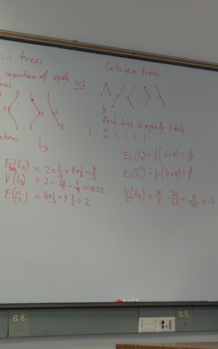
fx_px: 1151
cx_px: 100
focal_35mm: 121
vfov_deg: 17.2
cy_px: 175
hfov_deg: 10.8
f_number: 3.4
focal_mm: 18.9
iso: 200
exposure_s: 1/60
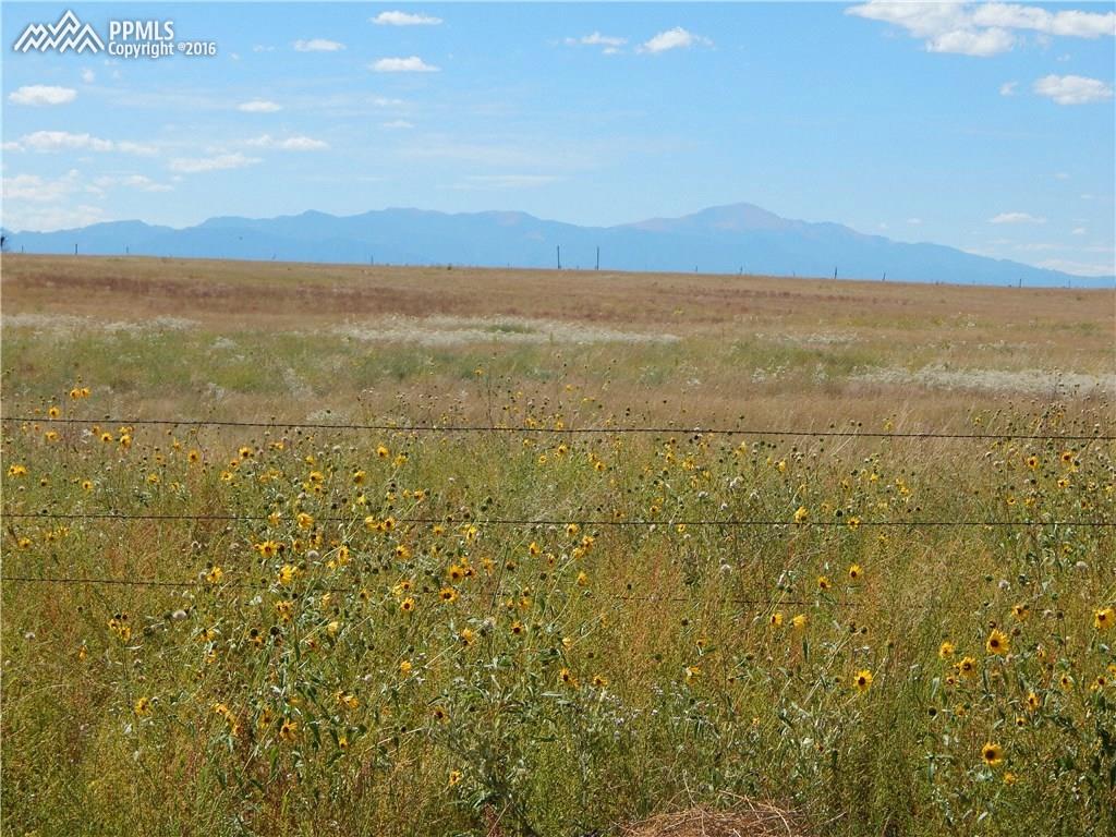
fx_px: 2418
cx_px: 558
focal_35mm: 75
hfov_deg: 26.0
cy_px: 418
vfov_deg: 19.6
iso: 125
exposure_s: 1/1000
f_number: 4.2
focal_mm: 13.5
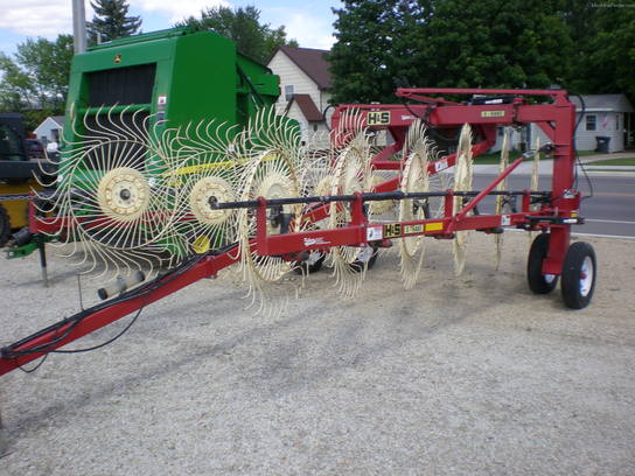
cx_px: 318
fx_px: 697
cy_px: 238
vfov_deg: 37.7
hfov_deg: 49.0
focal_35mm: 38
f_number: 4.6
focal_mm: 6.3
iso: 50
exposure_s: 1/233
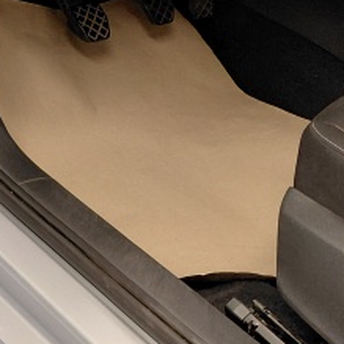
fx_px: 1158
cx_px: -148
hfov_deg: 15.7
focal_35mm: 103
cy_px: -97
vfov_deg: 16.1
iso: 250
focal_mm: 4.69
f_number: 1.8
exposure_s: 1/100
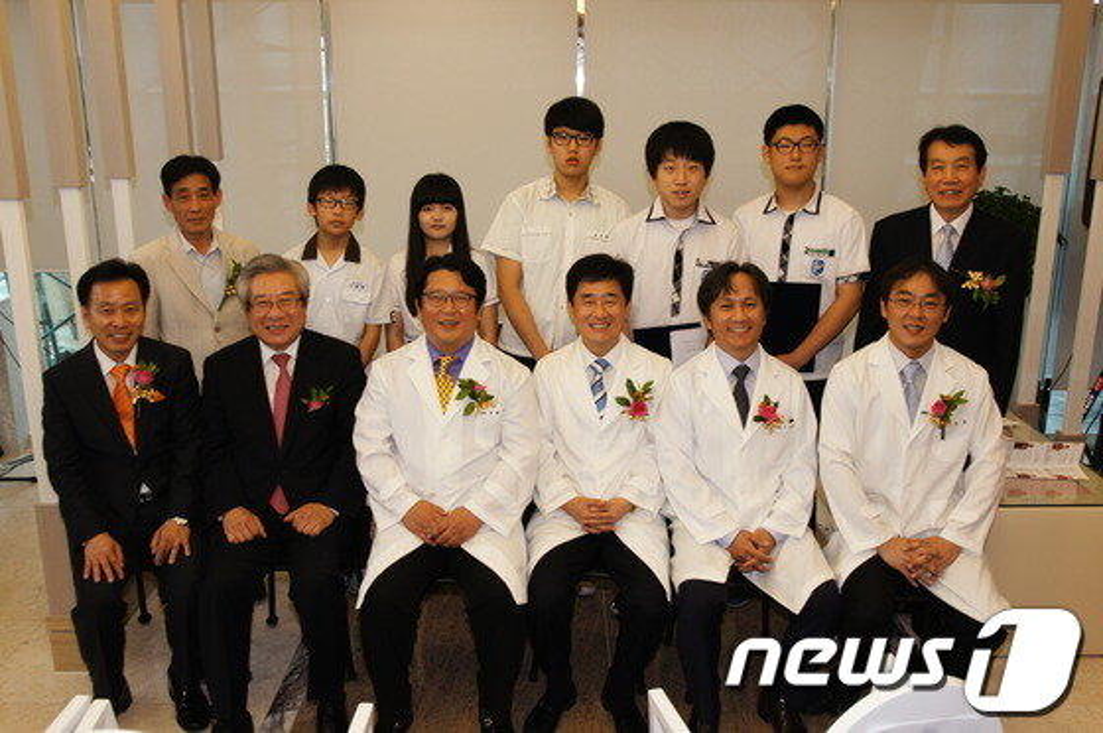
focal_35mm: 30
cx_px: 552
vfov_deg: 43.5
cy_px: 366
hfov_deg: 62.0
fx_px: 918
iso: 400
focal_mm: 20
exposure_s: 1/60
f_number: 8
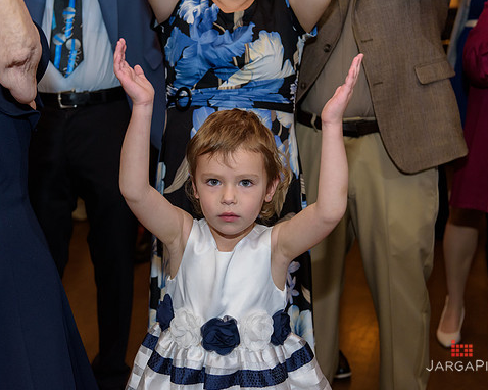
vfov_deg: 26.7
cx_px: 228
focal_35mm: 57
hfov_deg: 33.0
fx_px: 823
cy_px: 196
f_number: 3.2
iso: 1600
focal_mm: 50
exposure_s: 1/125
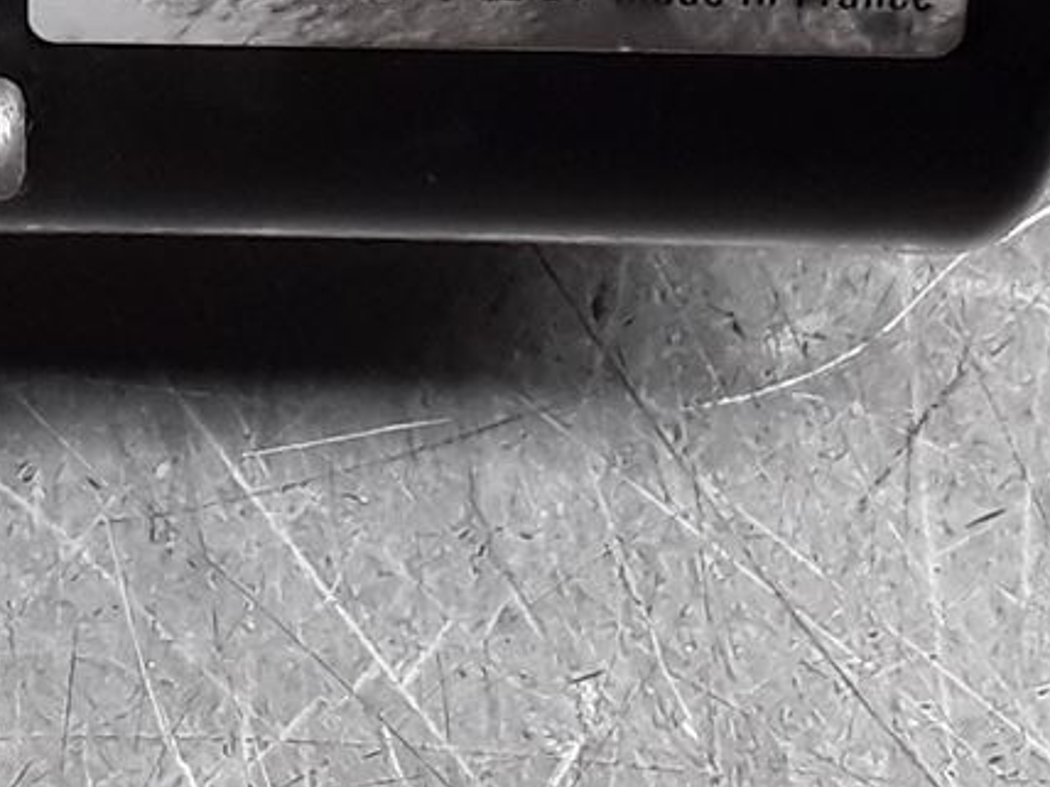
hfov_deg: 14.2
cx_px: -248
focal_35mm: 134
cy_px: -282
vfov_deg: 10.8
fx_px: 4065
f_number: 1.9
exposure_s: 1/100
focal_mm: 2.91
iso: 64
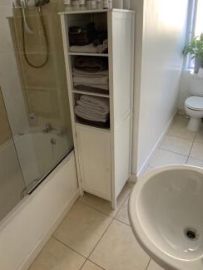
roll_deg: +4.3
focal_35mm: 39
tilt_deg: -25.4
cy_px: 107
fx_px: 305
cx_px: 106
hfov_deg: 36.8
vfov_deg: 47.5
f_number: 1.8
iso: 80
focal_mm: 3
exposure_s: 1/60
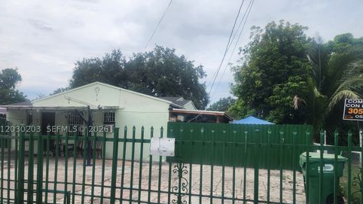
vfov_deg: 44.0
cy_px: 129
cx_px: 181
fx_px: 250
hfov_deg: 71.9
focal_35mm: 26
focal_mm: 6.4
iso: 12
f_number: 1.8
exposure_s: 1/1245
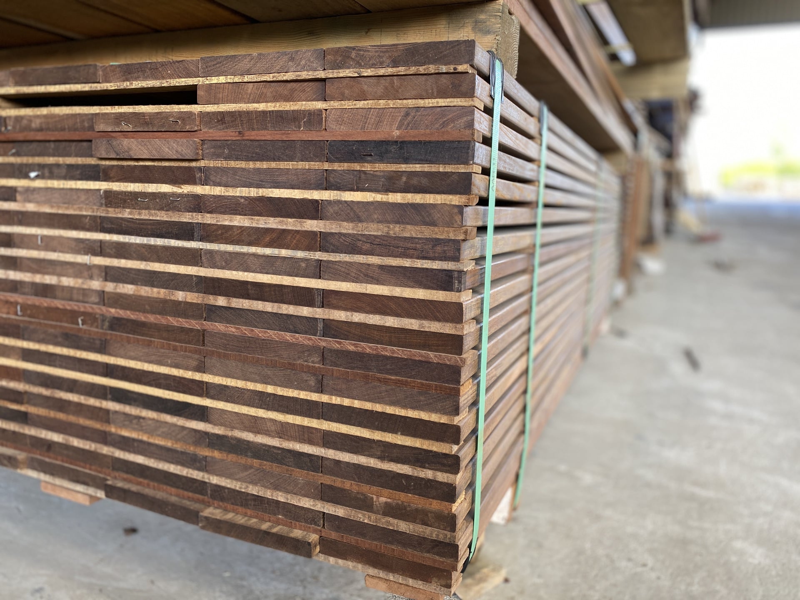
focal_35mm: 26
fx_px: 601
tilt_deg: -9.8
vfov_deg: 53.1
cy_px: 300
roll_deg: -0.7
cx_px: 400
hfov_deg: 67.3
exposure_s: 1/121
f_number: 1.8
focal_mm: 4.25
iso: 64
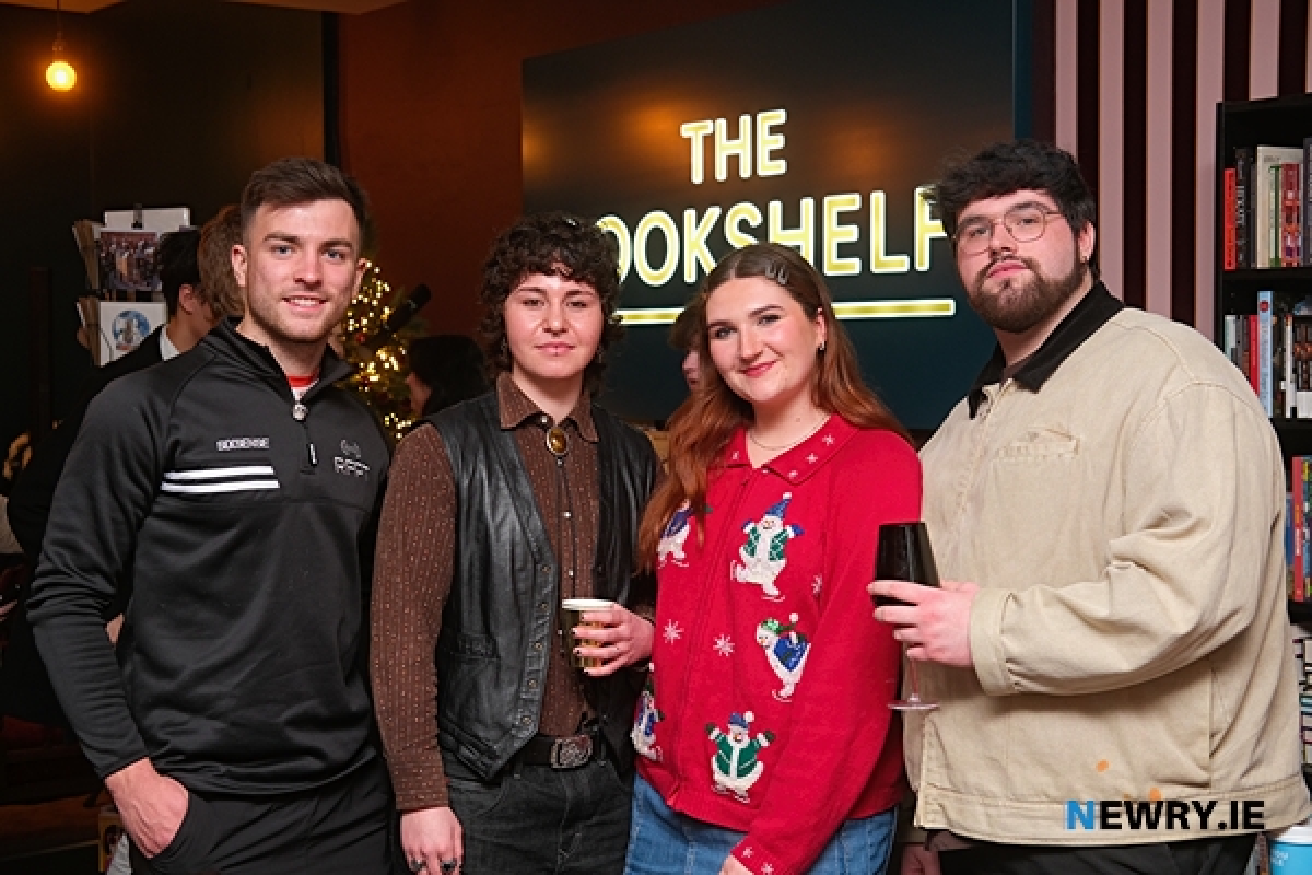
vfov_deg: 25.5
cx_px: 656
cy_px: 438
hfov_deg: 37.5
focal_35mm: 53
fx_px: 1931
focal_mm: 35
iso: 800
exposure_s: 1/125
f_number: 3.6
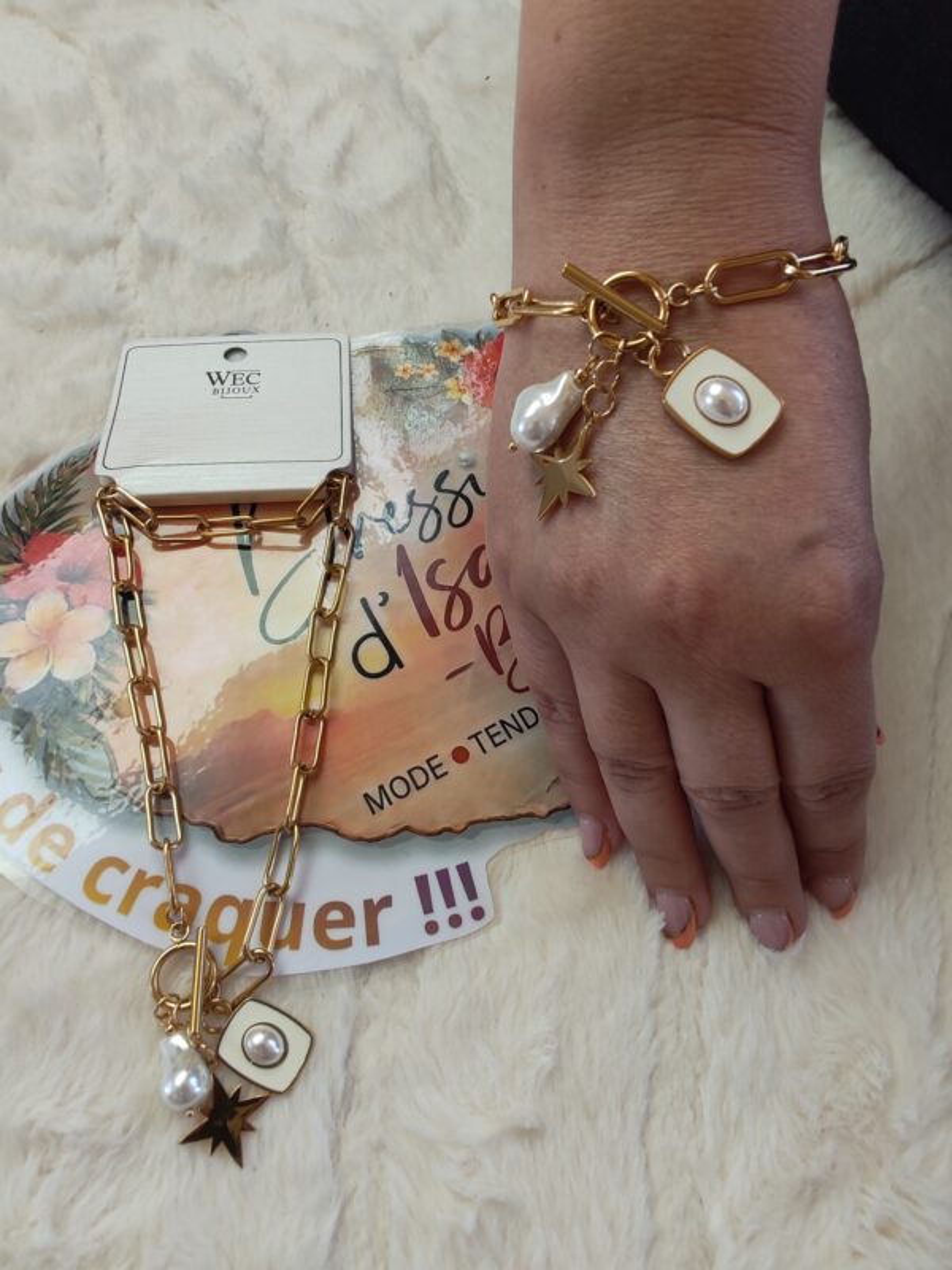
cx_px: 476
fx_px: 807
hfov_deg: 61.1
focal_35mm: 22
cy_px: 635
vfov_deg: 76.4
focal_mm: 1.96
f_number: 2.2
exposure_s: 1/100
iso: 80
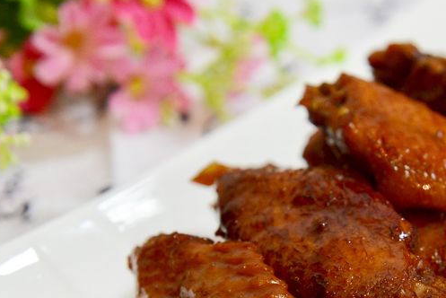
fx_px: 1326
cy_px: 274
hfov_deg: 18.9
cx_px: 345
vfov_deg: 12.7
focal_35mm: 107
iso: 2500
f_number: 5
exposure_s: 1/100
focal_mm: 52
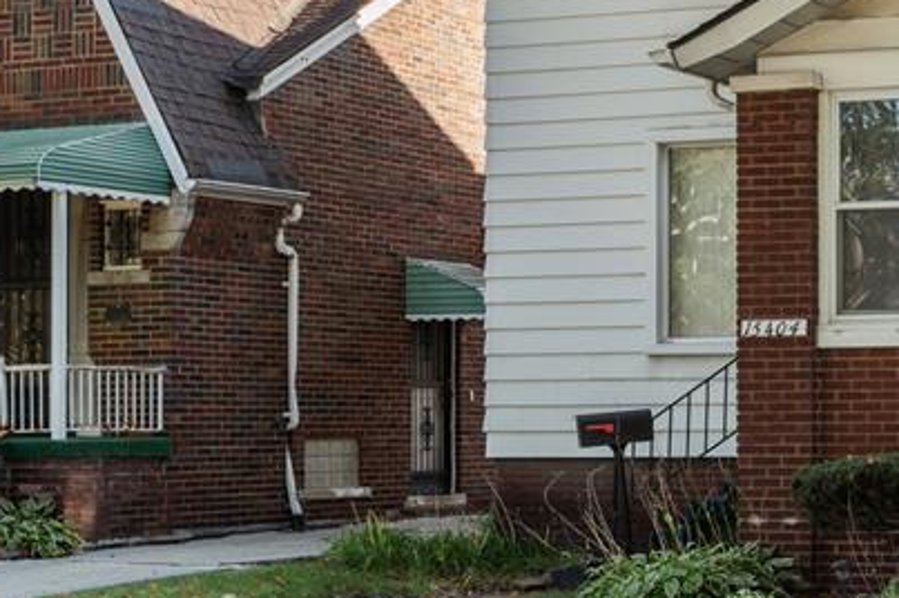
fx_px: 2221
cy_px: 141
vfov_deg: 15.3
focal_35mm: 89
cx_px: 970
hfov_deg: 21.8
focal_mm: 35
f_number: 8
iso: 100
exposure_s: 1/200
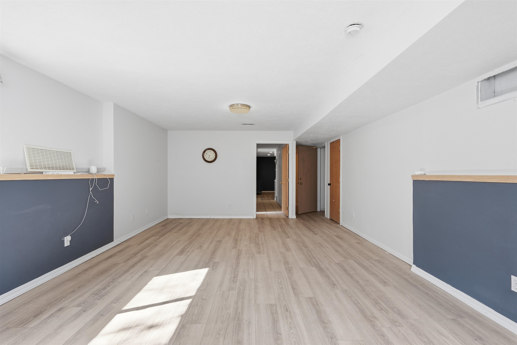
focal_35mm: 16
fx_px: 230
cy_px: 172
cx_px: 258
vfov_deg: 73.7
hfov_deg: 96.7
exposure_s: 1/60
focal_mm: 16
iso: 100
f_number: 8
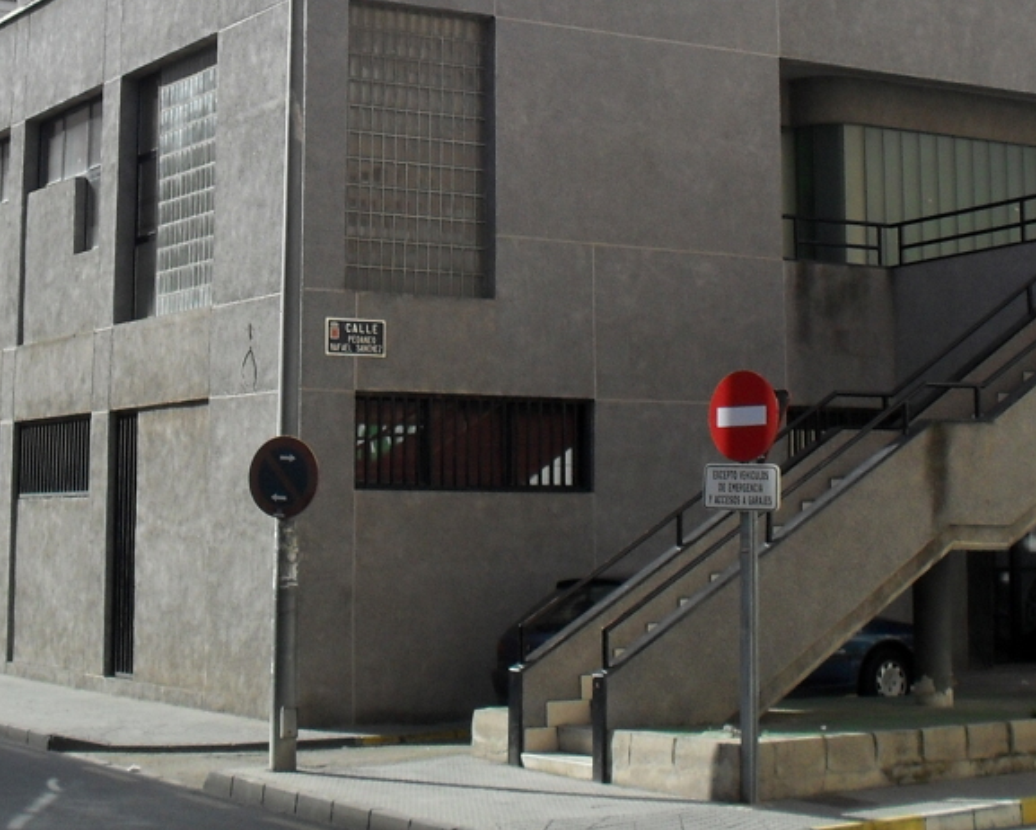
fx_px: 2178
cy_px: 106
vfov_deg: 21.2
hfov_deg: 26.8
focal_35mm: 71
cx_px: 517
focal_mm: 6.3
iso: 100
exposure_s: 1/180
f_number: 8.4
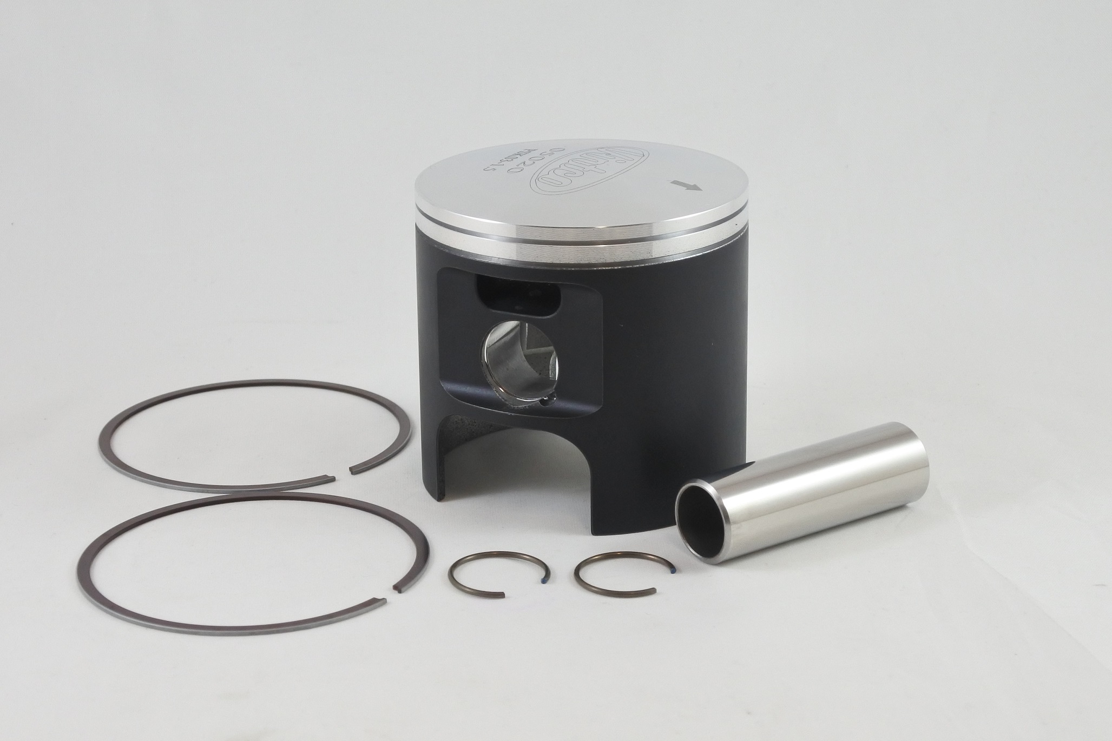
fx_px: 1606
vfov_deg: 26.0
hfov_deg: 38.2
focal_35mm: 52
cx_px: 556
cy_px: 370
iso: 450
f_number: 4.5
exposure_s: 1/125
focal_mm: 19.3
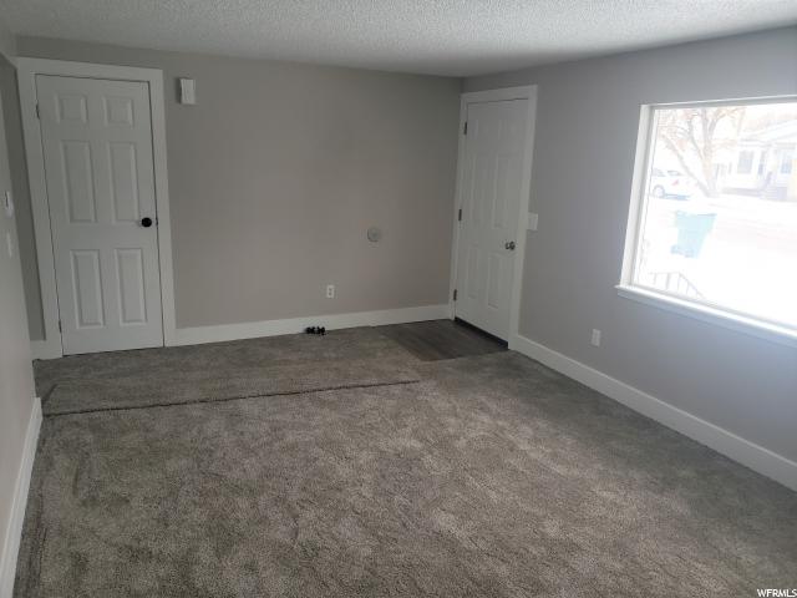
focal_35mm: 26
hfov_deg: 67.3
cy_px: 299
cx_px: 398
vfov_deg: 53.1
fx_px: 599
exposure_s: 1/60
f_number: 2.4
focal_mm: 4.3
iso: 64
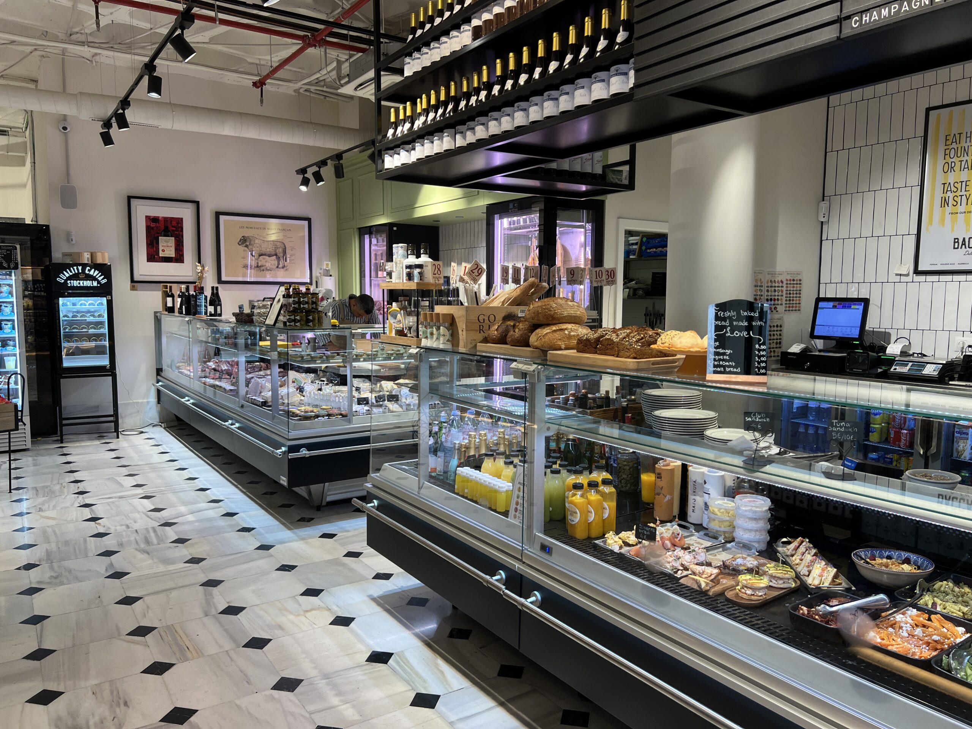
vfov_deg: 53.1
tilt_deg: -3.8
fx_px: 730
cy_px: 364
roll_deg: +0.4
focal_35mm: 26
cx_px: 486
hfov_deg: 67.3
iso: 50
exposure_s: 1/100
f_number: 1.5
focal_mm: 5.7
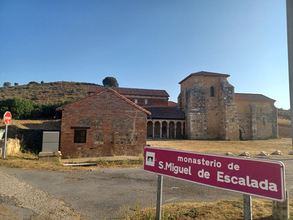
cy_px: 110
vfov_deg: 54.9
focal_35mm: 25
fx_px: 212
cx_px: 146
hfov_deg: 69.4
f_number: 1.8
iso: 32
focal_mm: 4.6
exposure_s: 1/398
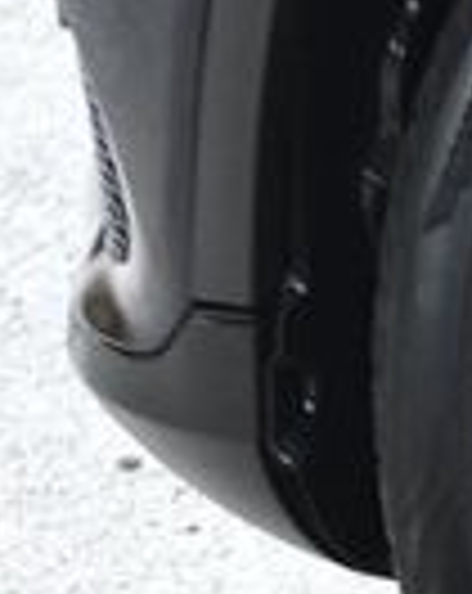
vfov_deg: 3.0
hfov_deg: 2.4
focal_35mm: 648
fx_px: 11355
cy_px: 414
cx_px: 1106
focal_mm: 95
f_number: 4.8
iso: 1800
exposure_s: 1/125
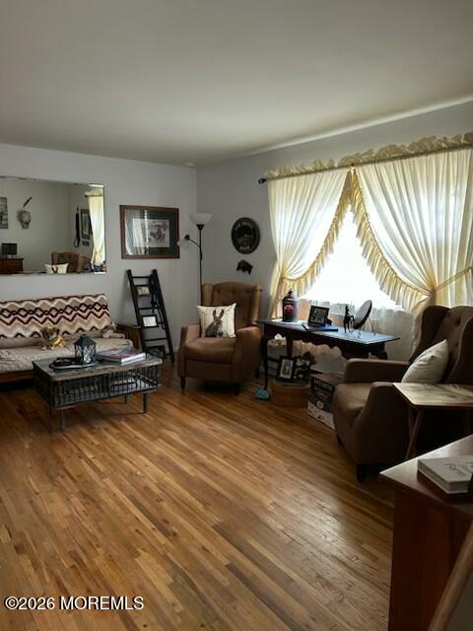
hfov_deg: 53.1
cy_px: 316
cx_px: 236
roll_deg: -2.2
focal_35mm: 26
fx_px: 474
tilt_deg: -9.3
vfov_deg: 67.3
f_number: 1.5
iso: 125
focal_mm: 5.7
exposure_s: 1/60
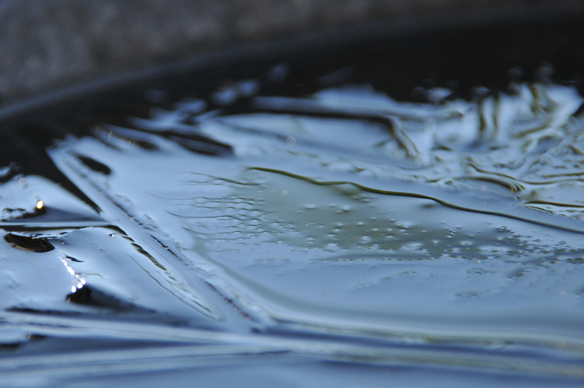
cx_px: 193
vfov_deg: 3.2
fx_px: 7015
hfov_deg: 4.8
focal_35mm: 433
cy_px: 203
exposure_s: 1/500
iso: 320
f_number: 6.3
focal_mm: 200
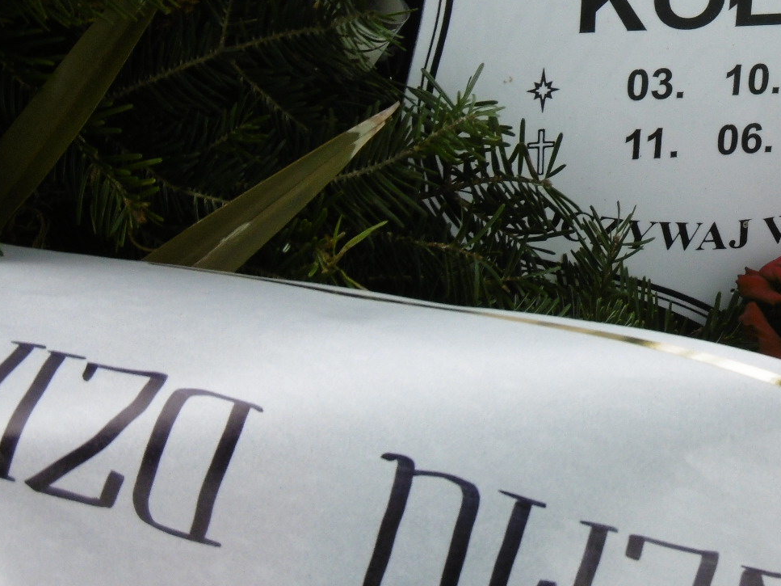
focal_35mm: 125
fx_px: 2820
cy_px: 30
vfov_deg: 11.8
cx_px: 757
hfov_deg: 15.5
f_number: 4.2
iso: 100
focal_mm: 10.5
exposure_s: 1/400
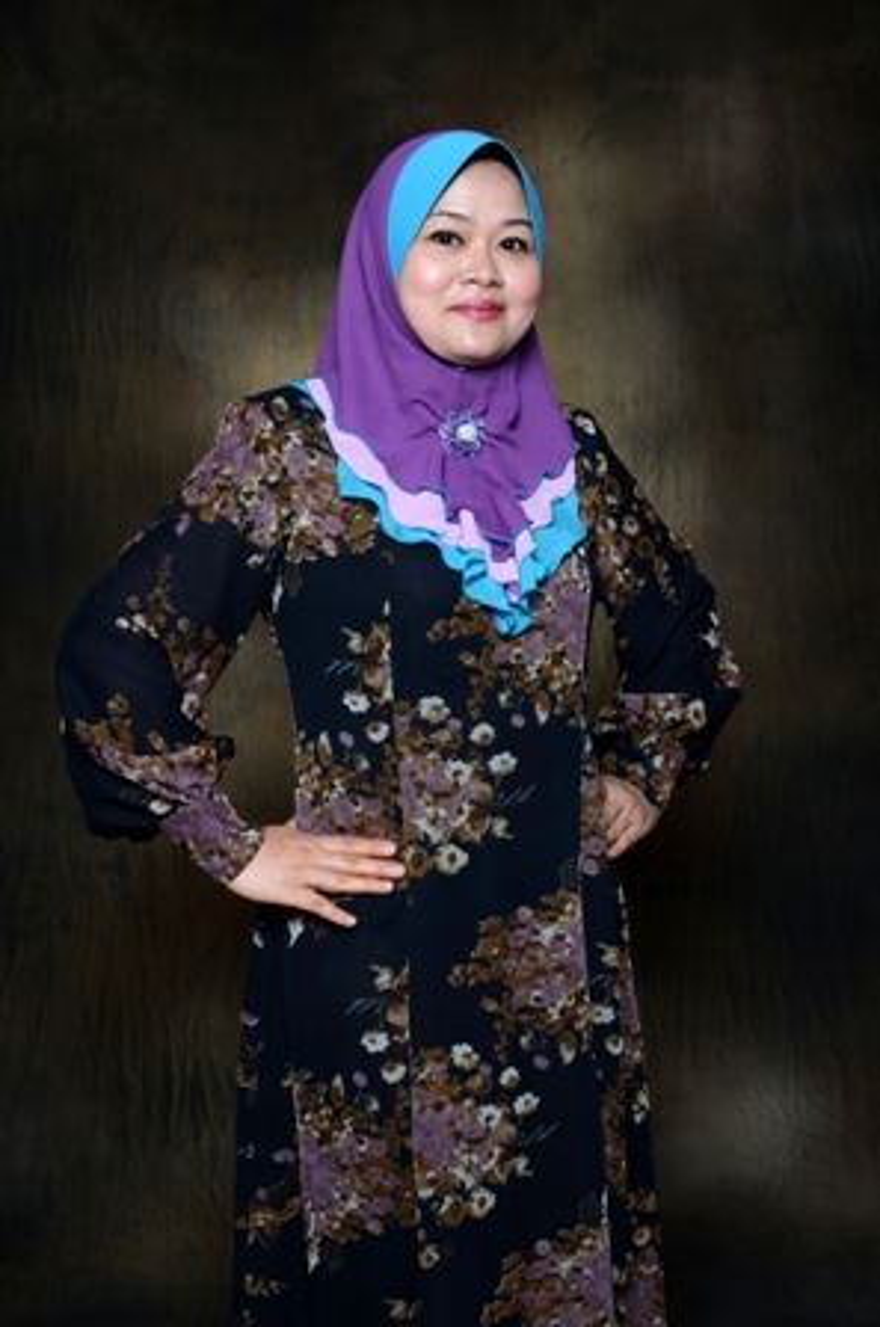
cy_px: 664
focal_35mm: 52
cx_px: 440
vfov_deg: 37.9
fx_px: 1932
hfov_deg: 25.7
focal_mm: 35
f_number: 9
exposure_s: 1/100
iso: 100
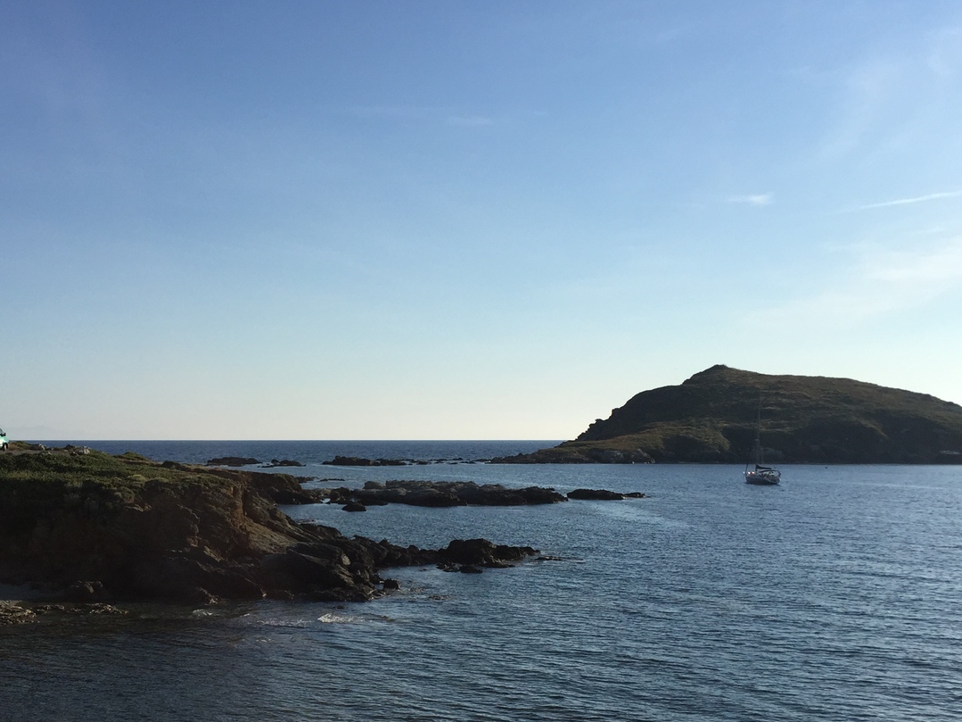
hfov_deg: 43.0
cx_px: 294
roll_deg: -0.5
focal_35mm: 43
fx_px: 1195
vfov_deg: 33.3
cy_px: 483
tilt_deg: -1.8
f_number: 2.2
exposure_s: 1/3300
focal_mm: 4.15
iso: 32
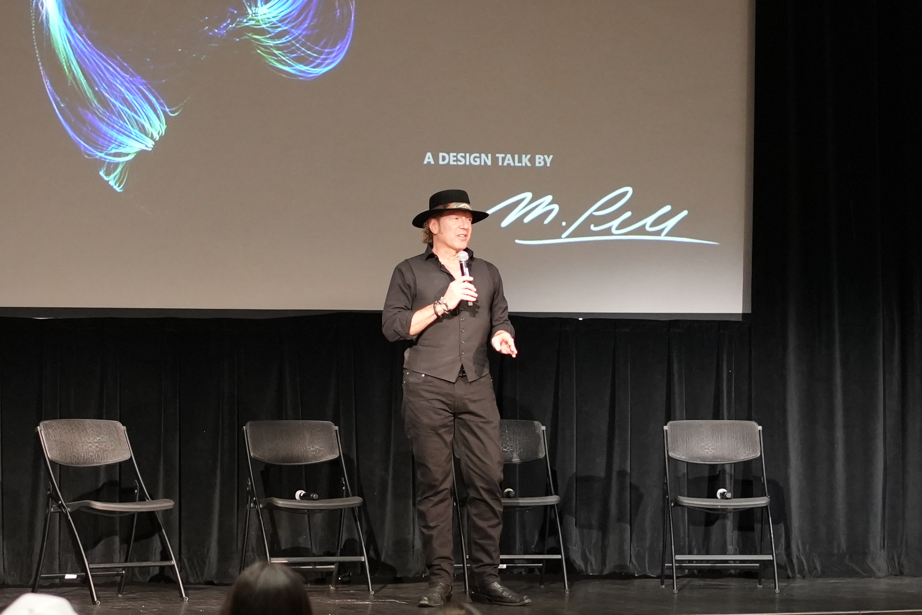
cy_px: 308
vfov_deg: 12.5
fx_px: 2817
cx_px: 289
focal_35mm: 110
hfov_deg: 18.5
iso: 2500
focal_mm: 35
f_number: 2
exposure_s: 1/160
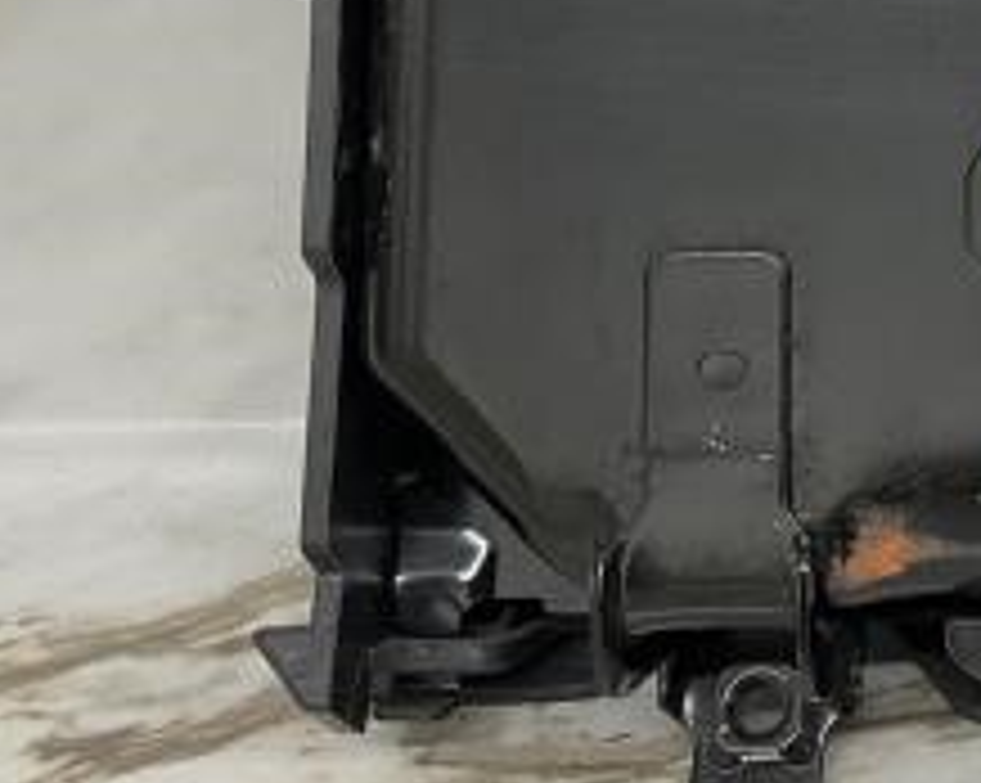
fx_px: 3017
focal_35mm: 104
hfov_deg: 17.0
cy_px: -162
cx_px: 1386
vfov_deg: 14.3
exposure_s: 1/60
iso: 50
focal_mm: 3
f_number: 1.8
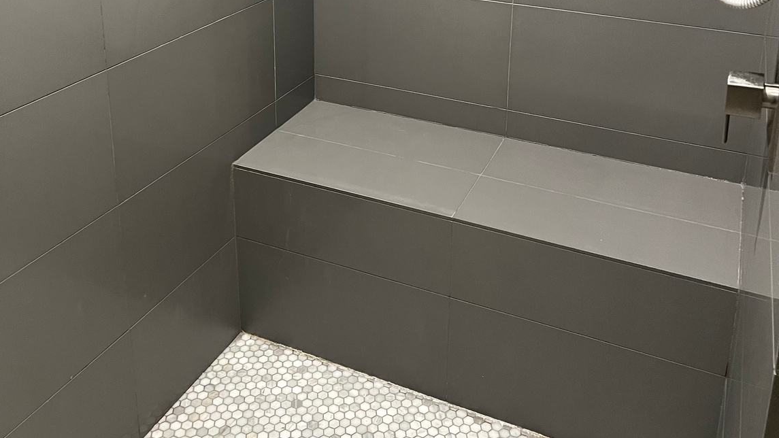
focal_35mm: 38
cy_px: 3
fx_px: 785
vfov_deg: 29.2
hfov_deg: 52.8
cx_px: 388
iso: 320
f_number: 1.5
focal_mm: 5.7
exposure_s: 1/60
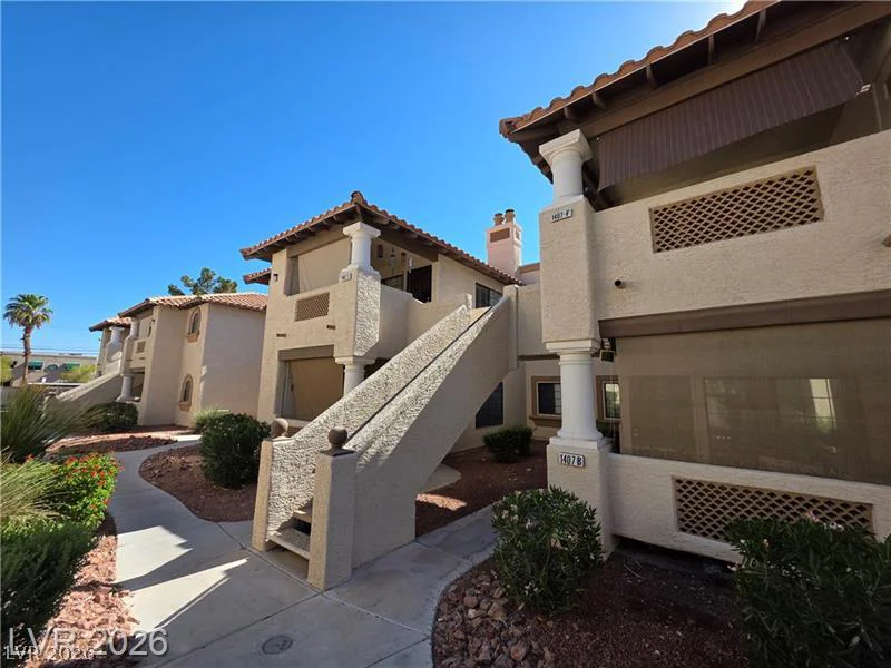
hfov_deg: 106.2
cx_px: 446
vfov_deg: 89.9
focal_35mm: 13
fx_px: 335
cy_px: 334
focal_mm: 2.2
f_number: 1.9
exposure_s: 1/1202
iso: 40
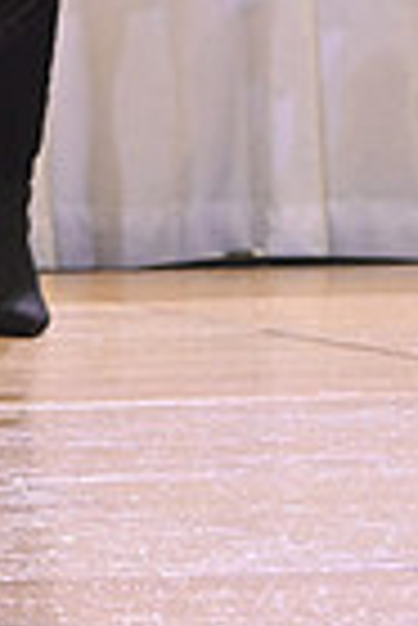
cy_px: -243
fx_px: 14471
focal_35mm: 833
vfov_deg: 2.5
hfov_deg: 1.7
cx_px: -249
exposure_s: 1/400
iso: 4000
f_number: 6.3
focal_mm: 200
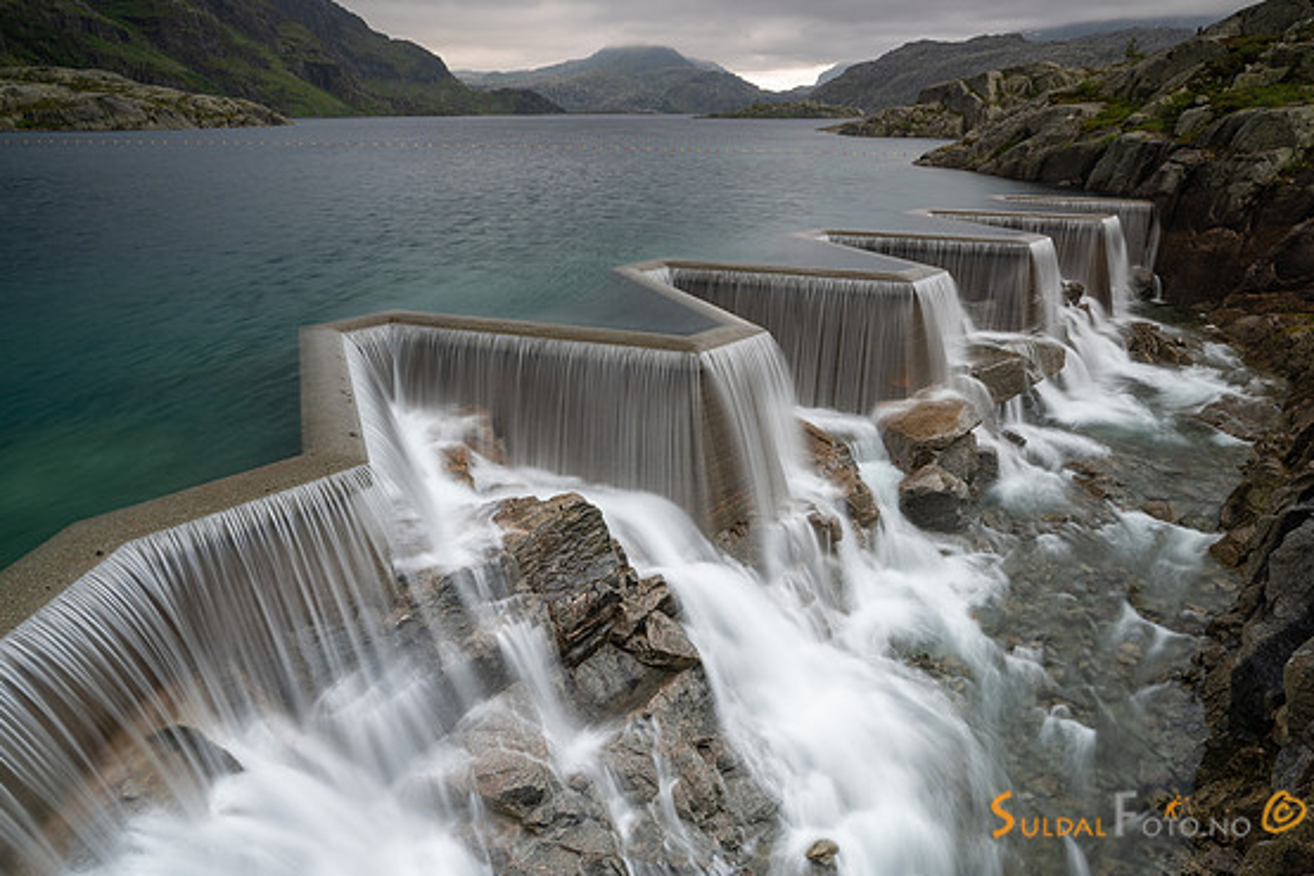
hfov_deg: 81.0
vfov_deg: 59.5
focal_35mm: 21
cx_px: 715
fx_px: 766
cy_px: 428
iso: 50
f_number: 10
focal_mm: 18.5
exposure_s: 1
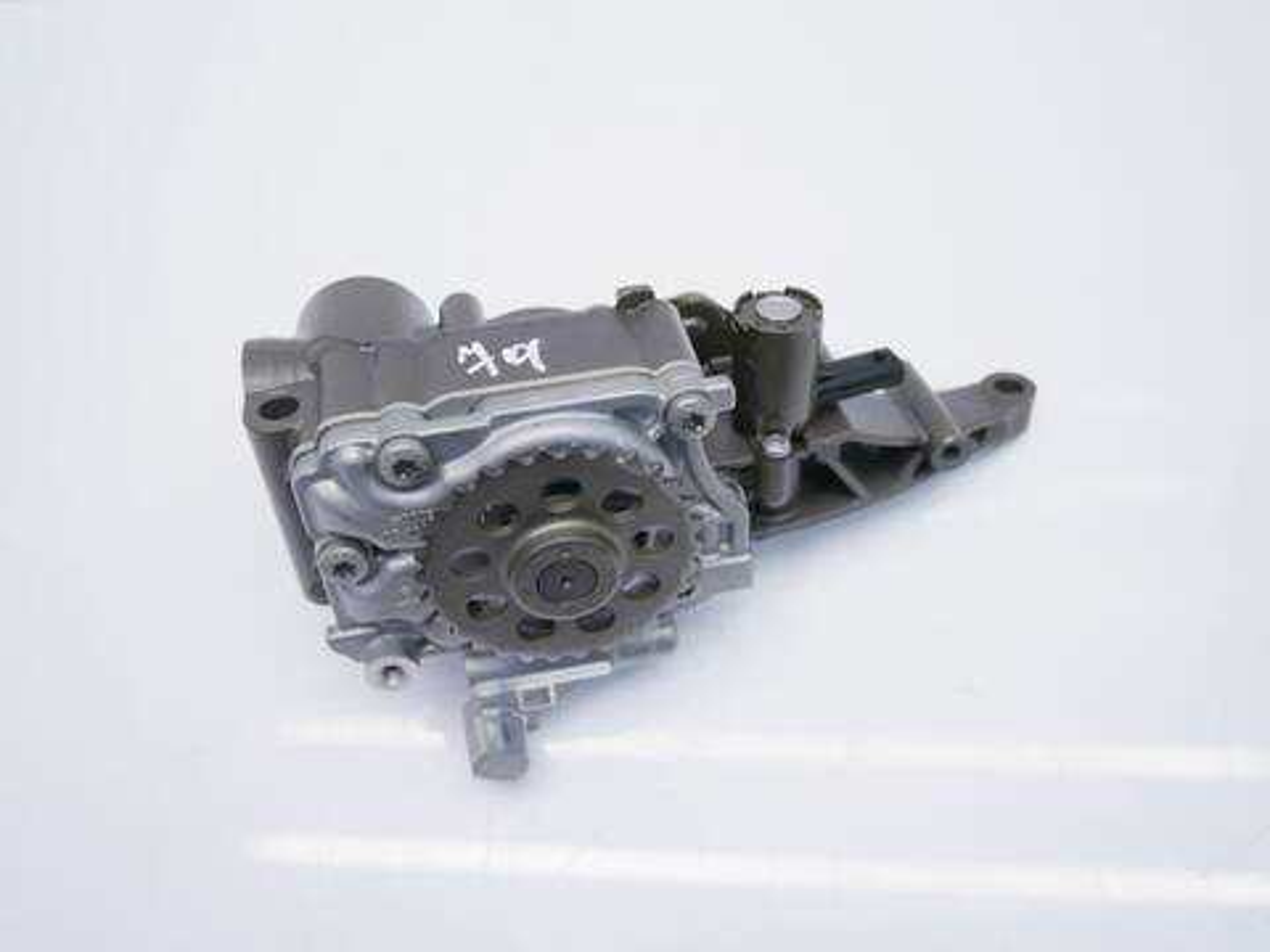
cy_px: 476
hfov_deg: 60.0
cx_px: 635
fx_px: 1101
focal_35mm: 30
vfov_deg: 46.8
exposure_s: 1/100
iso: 200
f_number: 3.7
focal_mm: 15
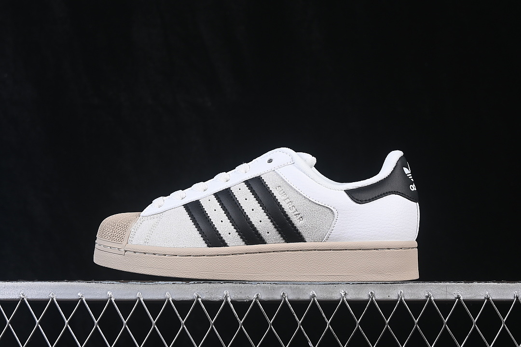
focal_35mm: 75
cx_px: 260
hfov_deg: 27.0
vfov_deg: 18.2
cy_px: 174
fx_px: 1085
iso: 160
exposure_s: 1/80
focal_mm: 50
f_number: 8
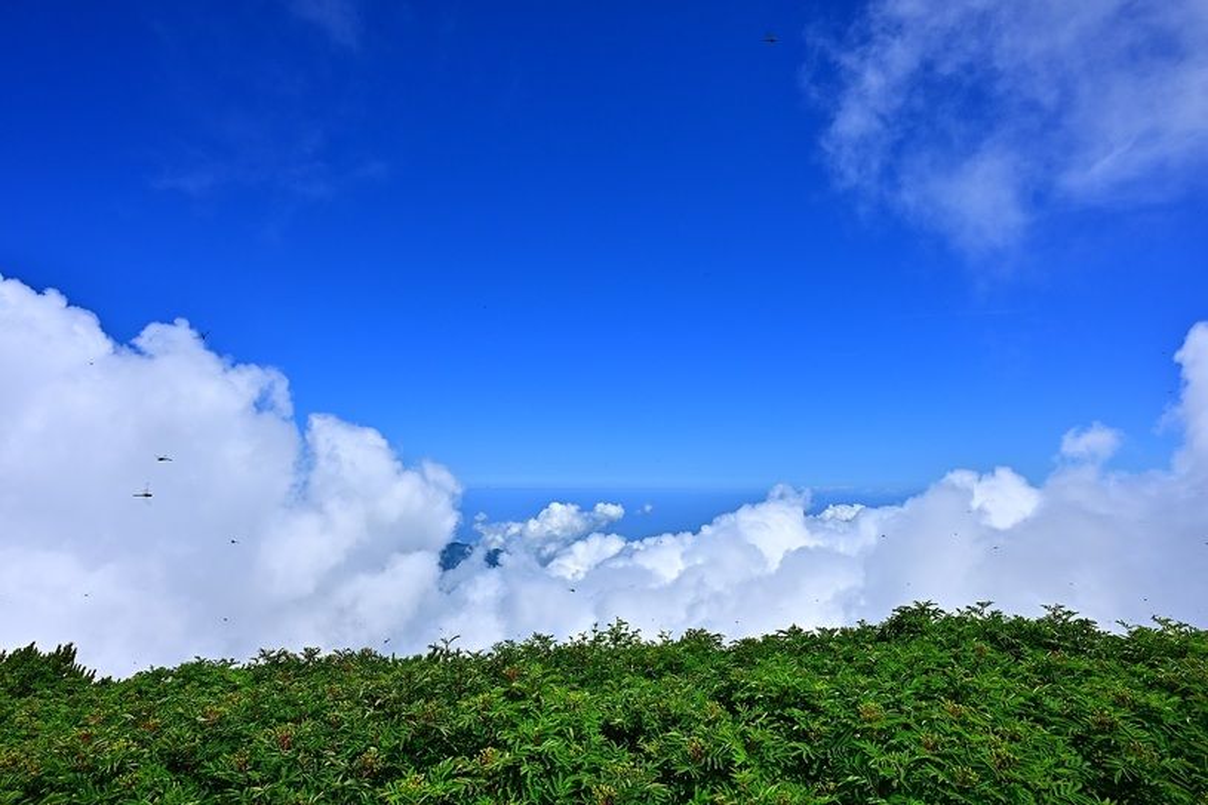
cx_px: 604
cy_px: 402
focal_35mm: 20
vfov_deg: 61.9
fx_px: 671
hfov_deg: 84.0
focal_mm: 20
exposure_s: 1/1000
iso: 160
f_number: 8
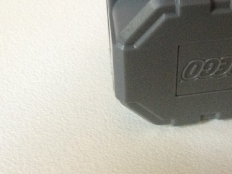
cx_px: 243
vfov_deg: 17.2
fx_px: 563
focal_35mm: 84
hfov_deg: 22.2
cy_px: 3
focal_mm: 4.28
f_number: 2.4
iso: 250
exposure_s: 1/20
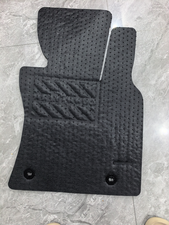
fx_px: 156
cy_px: 112
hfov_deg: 56.8
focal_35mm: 24
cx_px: 84
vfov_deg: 71.6
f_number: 1.4
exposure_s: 1/50
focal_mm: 5.75
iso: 320
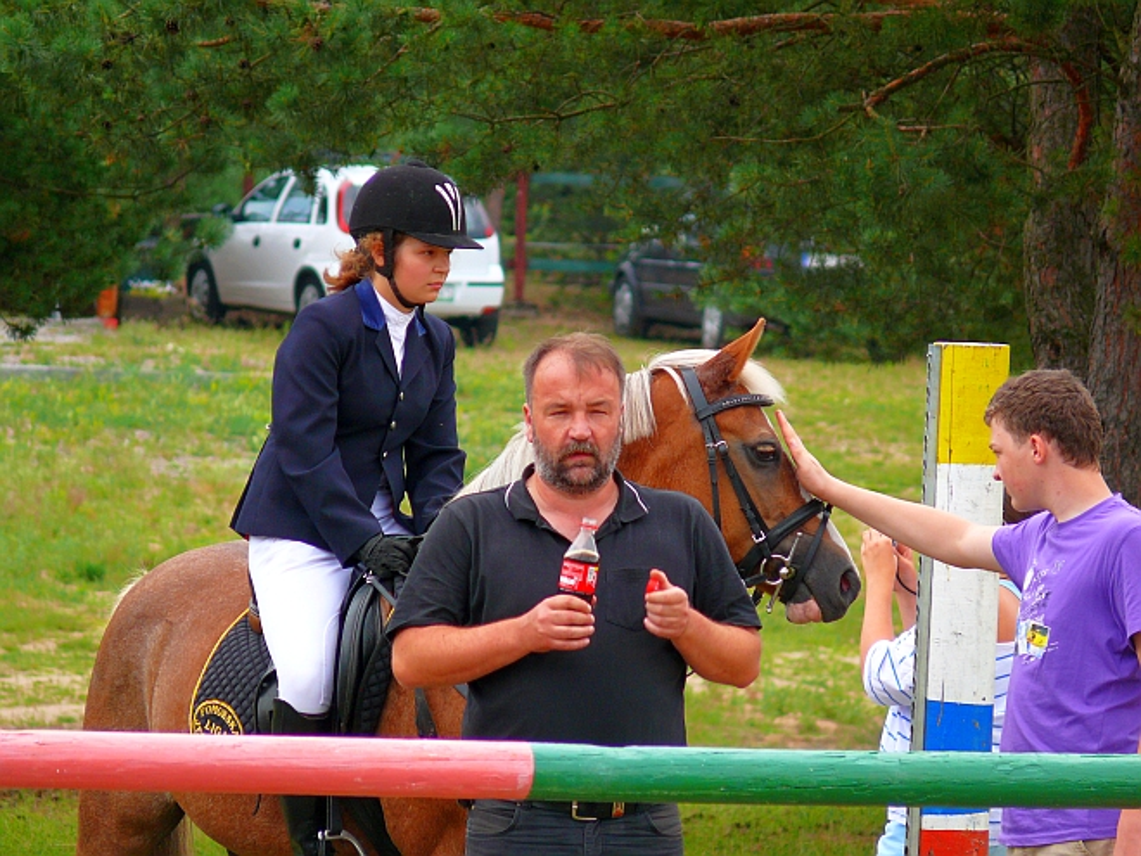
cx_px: 570
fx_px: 13844
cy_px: 428
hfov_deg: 4.7
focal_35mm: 420
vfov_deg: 3.5
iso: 100
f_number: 3.7
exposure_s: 1/200
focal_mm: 88.8
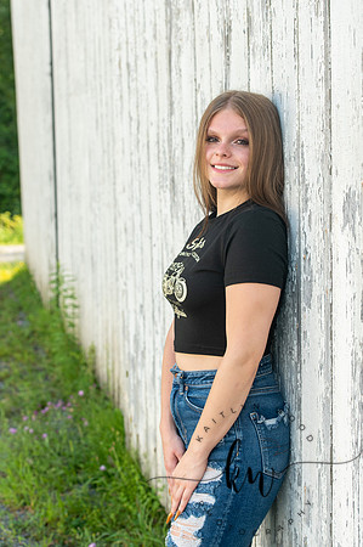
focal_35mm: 70
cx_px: 182
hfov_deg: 19.4
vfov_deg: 28.9
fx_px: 1061
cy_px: 274
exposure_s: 1/250
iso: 400
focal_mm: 70
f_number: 5.6
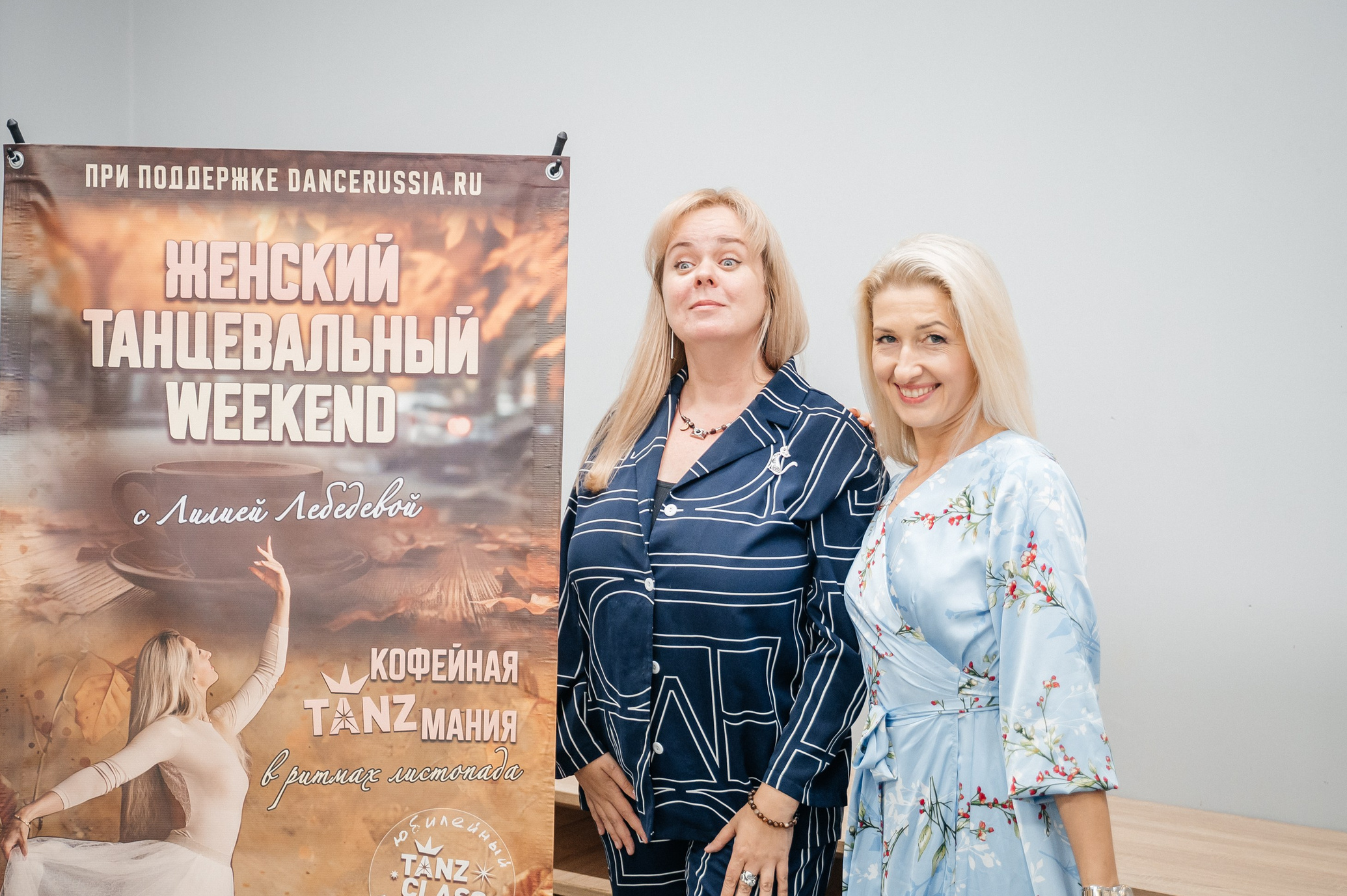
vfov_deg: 26.4
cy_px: 534
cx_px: 567
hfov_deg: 38.8
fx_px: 1907
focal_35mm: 51
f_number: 2.8
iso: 2500
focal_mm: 40
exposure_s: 1/320
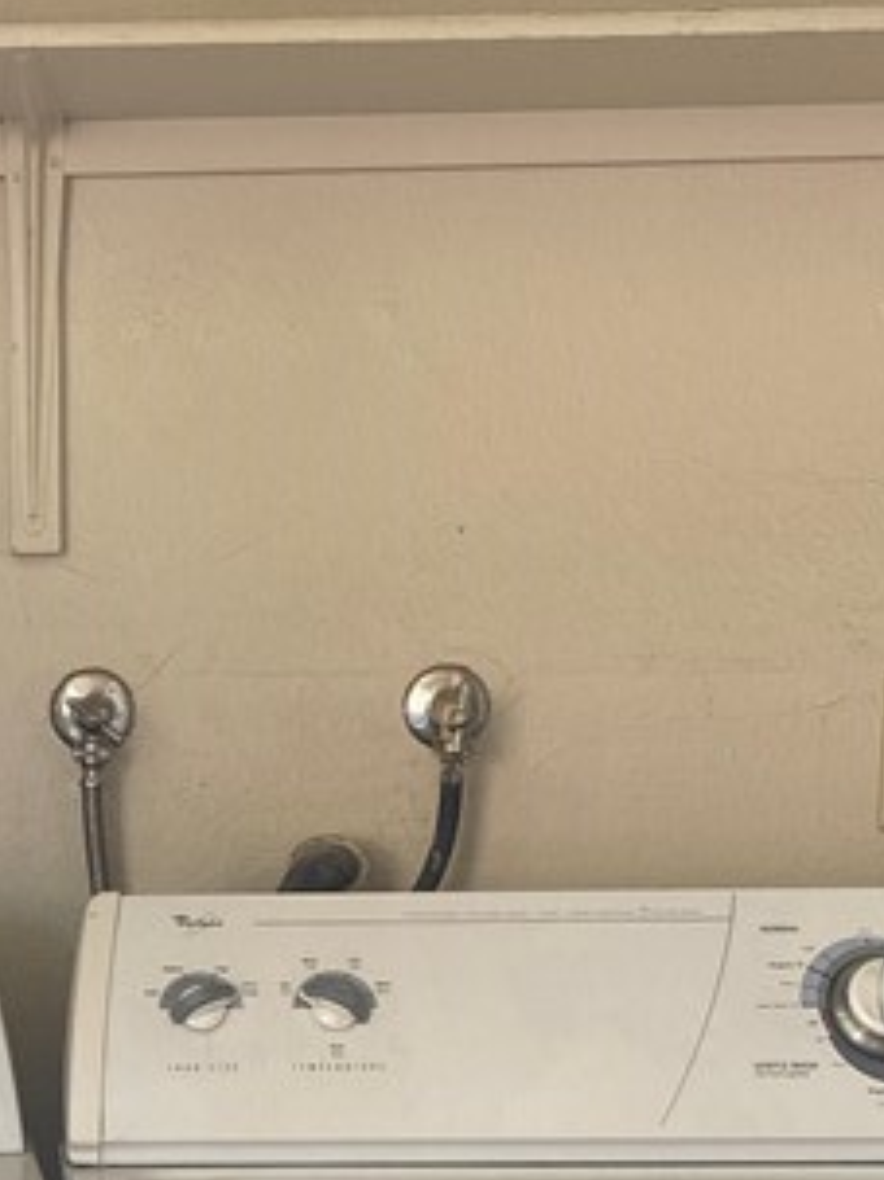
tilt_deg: -5.2
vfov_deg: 21.8
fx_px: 2998
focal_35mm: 88
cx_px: -35
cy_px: 1028
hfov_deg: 16.4
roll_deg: -0.4
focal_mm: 4.25
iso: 80
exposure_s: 1/121
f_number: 1.8
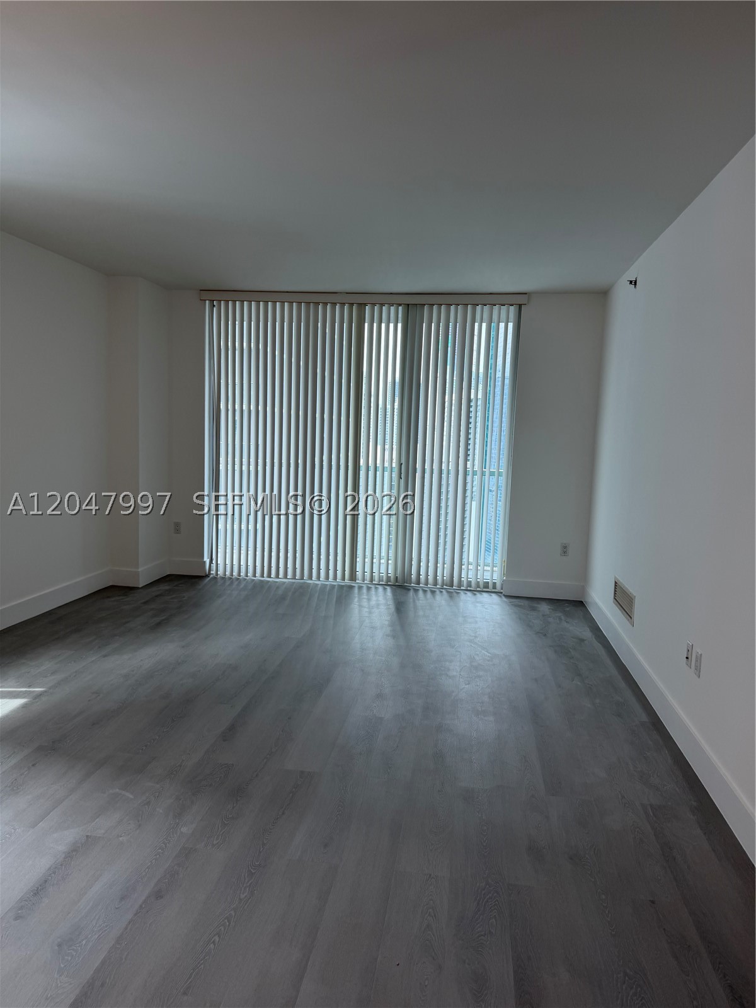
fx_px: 699
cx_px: 378
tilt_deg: -3.9
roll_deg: -1.7
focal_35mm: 24
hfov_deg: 56.8
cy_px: 504
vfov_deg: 71.6
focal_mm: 6.76
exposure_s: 1/341
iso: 100
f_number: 1.78
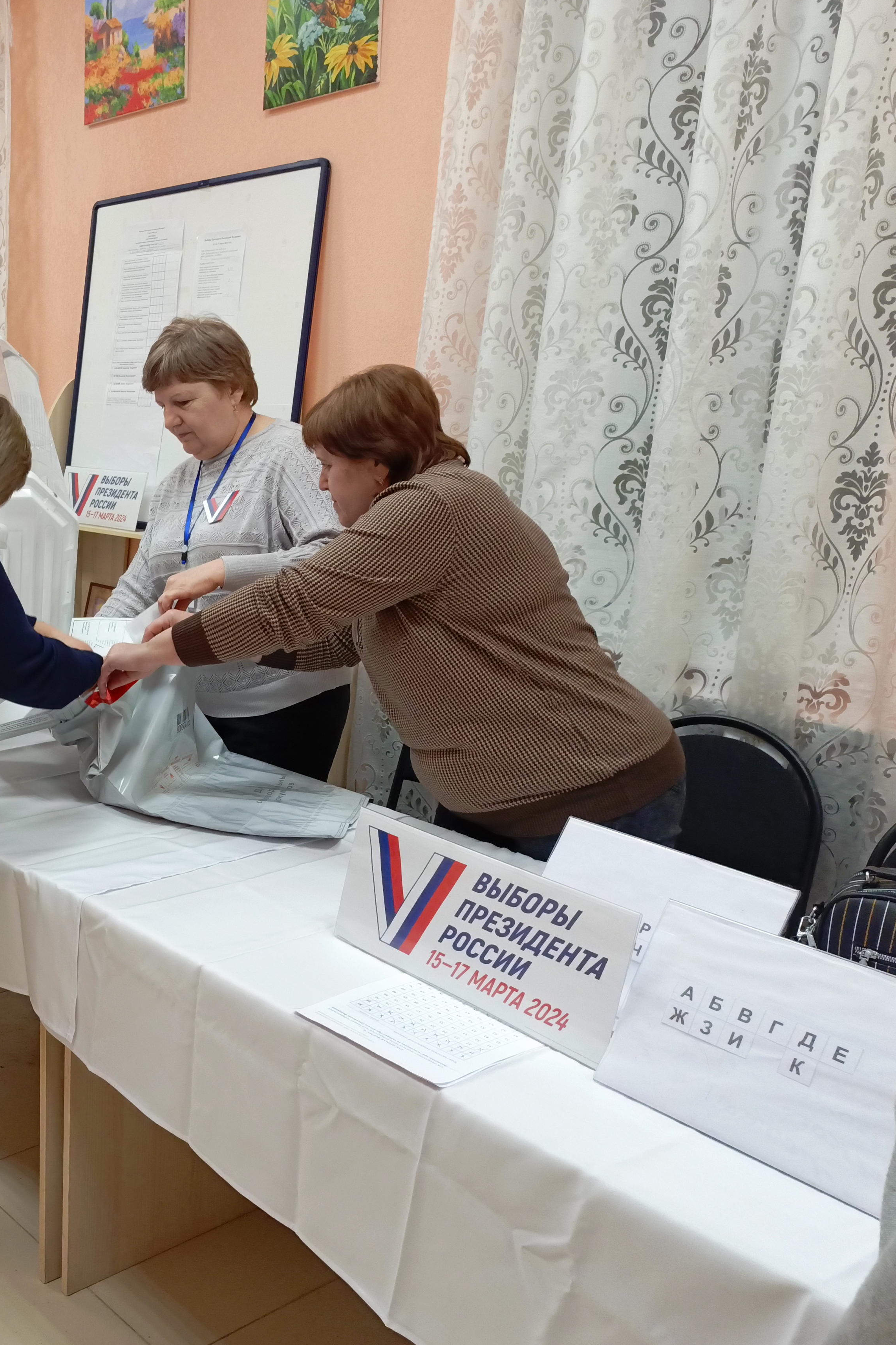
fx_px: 1307
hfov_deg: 34.3
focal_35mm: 35
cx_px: -8
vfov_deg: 54.4
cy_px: 673
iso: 364
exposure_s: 1/99.9
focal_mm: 5.25
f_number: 1.7
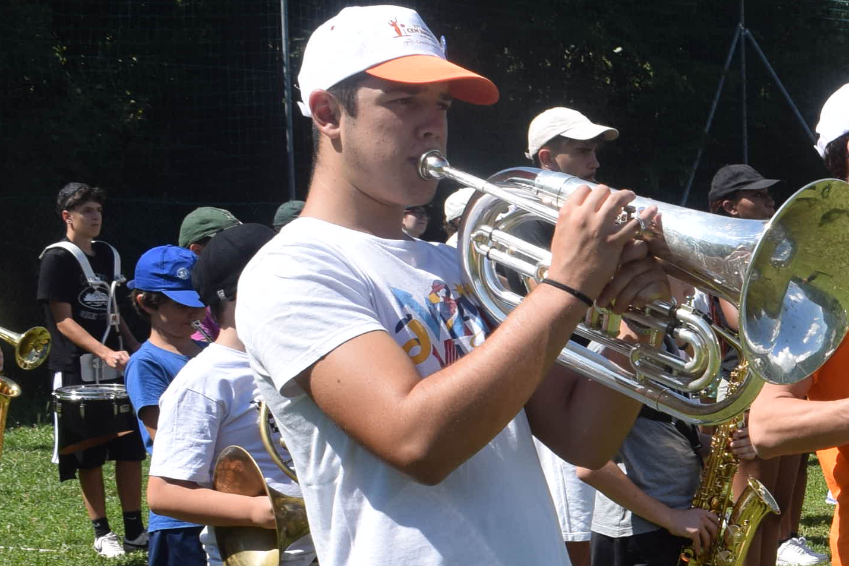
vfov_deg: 12.5
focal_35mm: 109
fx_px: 2561
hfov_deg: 17.6
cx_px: 1120
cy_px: 546
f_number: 10
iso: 200
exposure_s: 1/400
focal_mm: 23
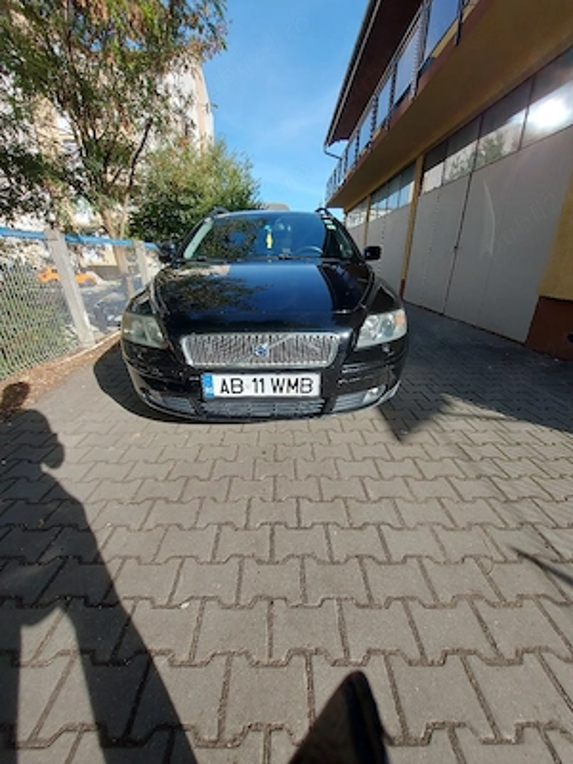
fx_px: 287
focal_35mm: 13
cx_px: 286
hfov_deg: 89.9
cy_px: 382
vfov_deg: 106.2
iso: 50
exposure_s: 1/769
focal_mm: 1.74
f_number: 2.2
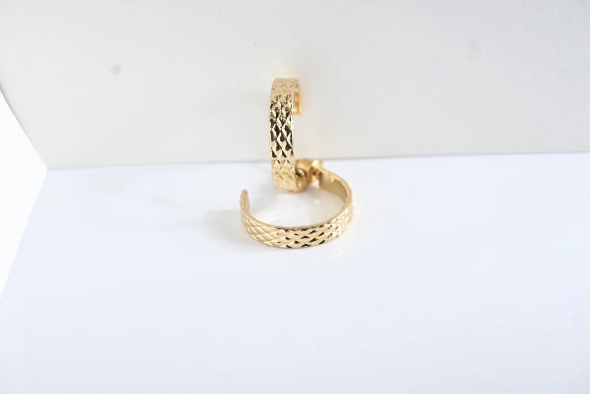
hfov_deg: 28.6
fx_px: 1155
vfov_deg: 19.3
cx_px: 295
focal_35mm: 70
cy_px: 197
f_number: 6
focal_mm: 47
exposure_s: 1/160
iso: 400
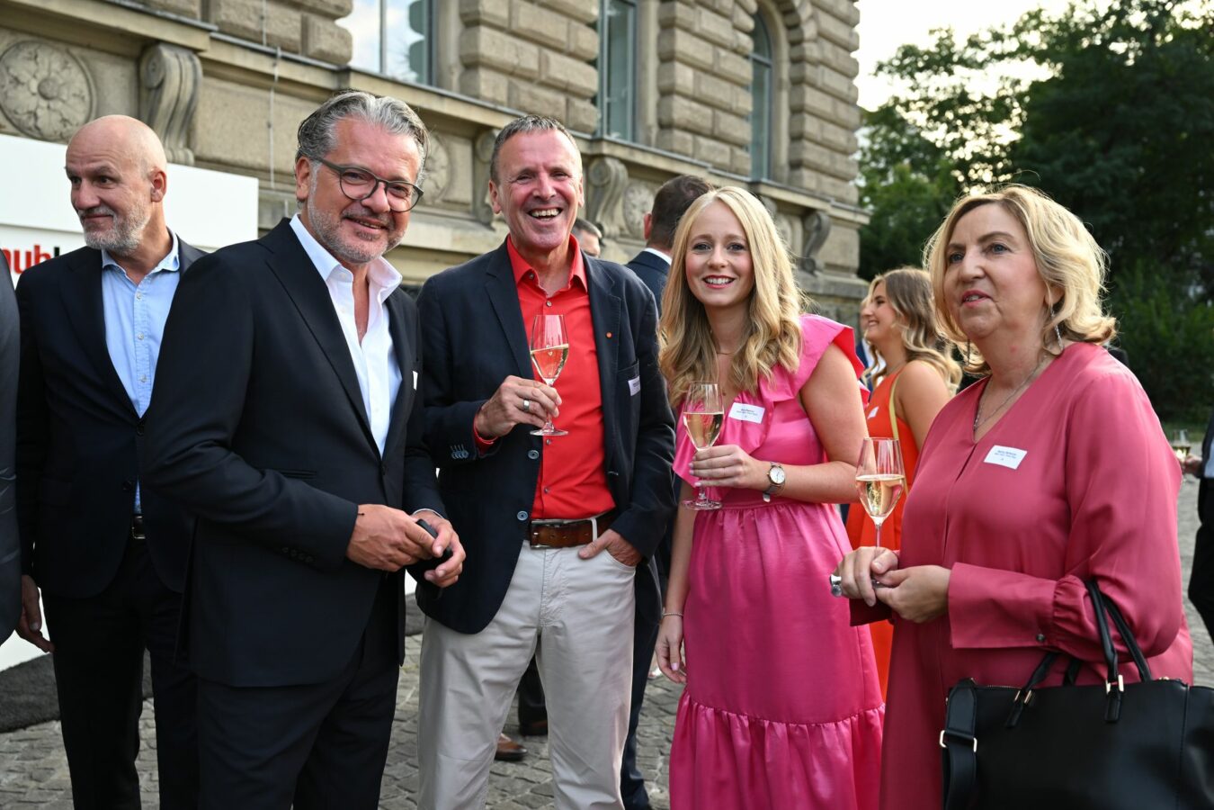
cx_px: 607
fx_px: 1163
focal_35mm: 34
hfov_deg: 55.1
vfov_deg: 38.4
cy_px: 405
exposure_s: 1/800
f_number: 4
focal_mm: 34.5
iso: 800
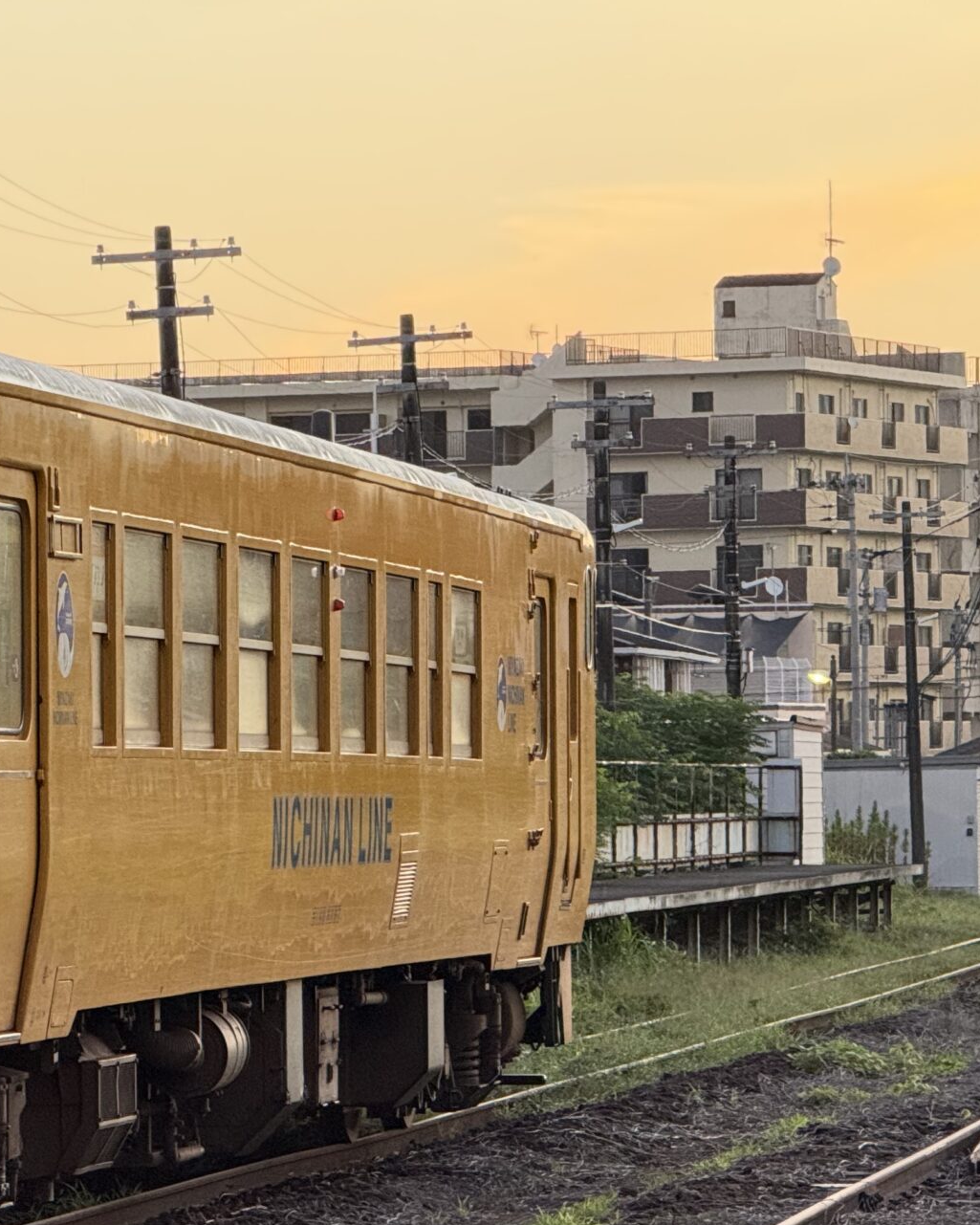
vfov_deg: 8.2
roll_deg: +0.6
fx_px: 8483
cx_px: 127
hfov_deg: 6.6
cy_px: 899
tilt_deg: -0.5
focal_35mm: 234
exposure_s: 1/99
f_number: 2.8
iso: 400
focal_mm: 15.66
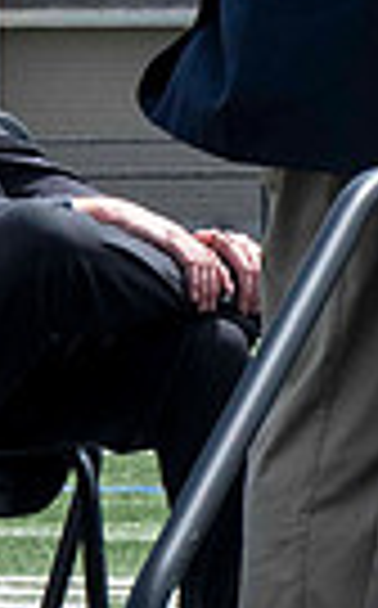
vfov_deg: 3.2
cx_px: 807
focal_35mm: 664
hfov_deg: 2.0
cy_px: -356
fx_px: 10980
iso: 200
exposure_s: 1/250
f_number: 13
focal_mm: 74
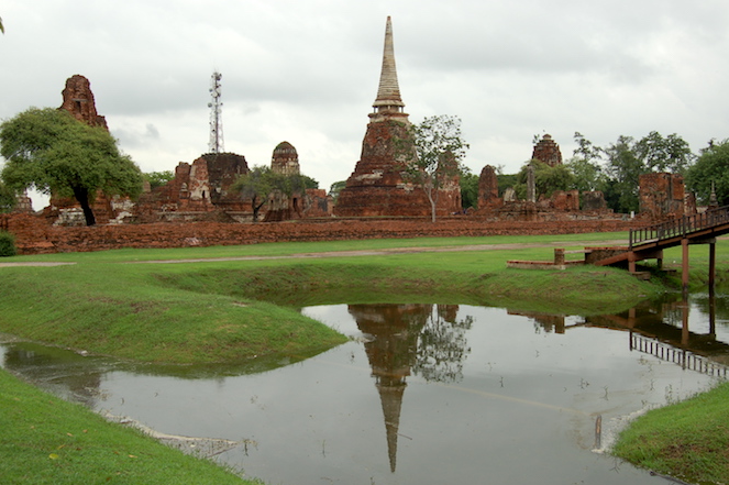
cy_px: 237
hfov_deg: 50.7
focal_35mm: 38
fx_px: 769
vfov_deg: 35.0
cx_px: 366
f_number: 8
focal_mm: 24
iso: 200
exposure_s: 1/250
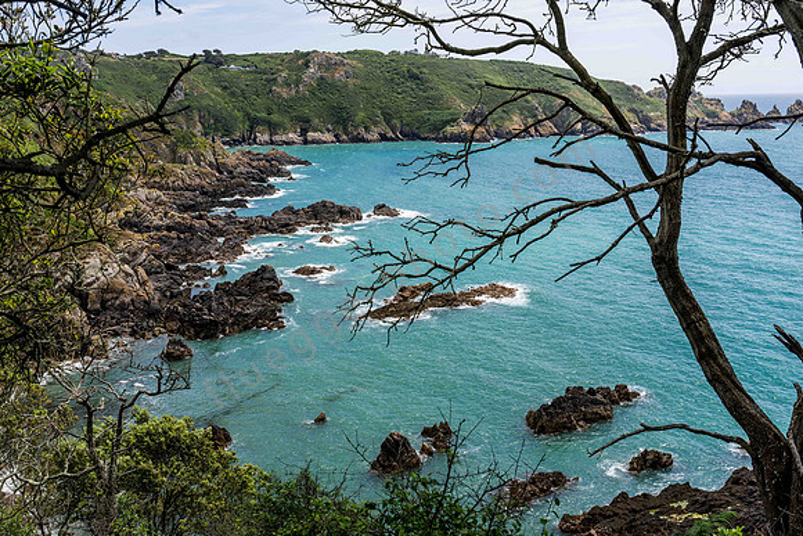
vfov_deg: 38.9
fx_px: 759
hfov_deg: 55.8
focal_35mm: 34
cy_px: 268
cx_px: 402
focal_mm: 34
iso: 100
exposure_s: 1/250
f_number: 8
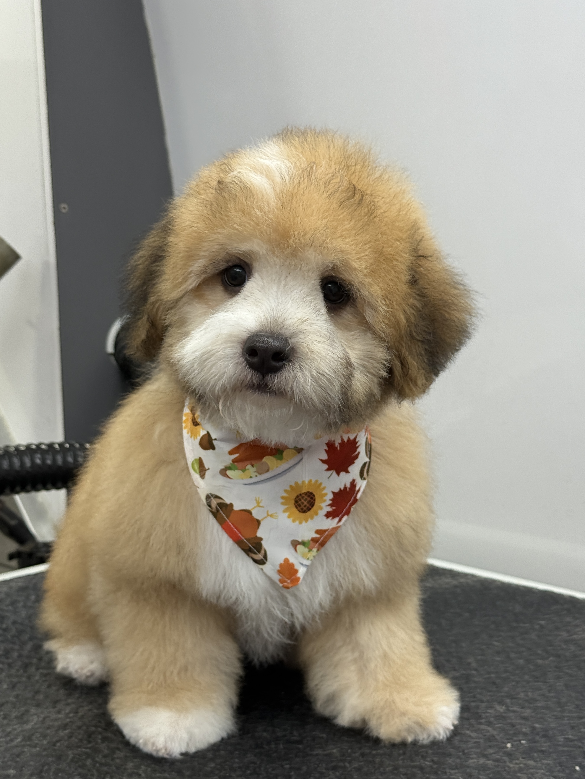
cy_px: 390
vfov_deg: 39.7
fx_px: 1082
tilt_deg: -7.8
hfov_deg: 30.3
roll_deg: -1.9
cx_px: 292
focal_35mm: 48
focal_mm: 6.76
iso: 64
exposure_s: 1/192
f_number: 1.78
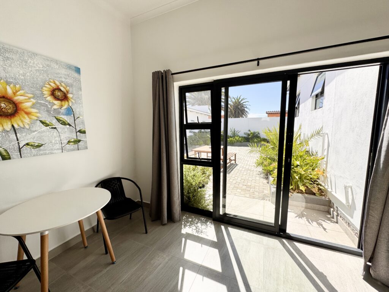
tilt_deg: -6.8
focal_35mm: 14
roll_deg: +0.5
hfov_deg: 102.1
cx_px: 194
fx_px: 157
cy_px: 146
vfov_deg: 85.7
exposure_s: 1/858
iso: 40
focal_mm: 2.22
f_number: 2.2
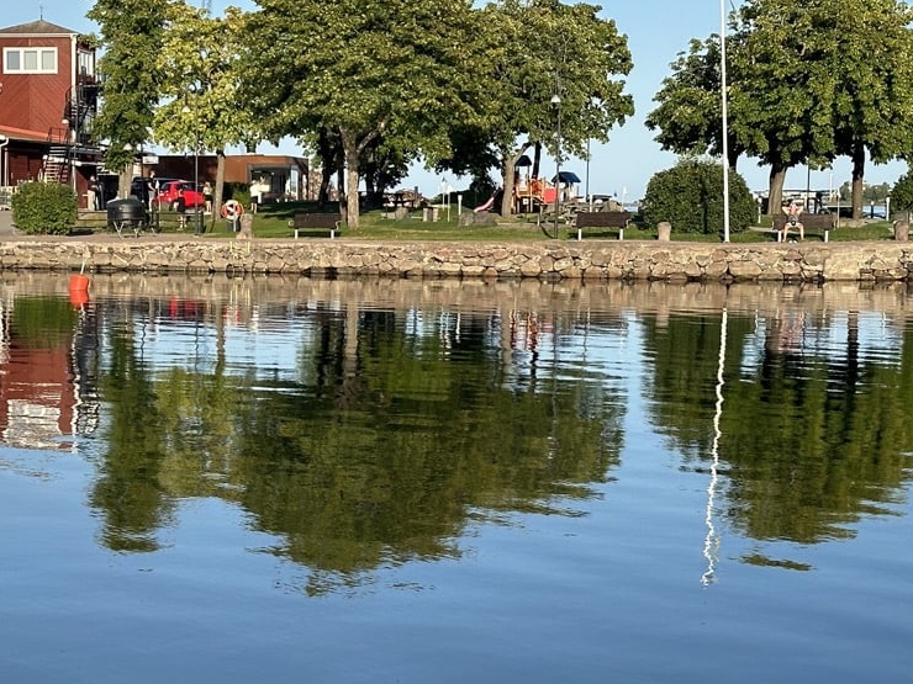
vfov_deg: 17.8
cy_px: 380
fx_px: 2189
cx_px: 246
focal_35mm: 83
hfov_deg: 23.4
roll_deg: +0.0
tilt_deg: -4.6
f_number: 1.78
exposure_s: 1/3058
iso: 64
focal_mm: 6.86
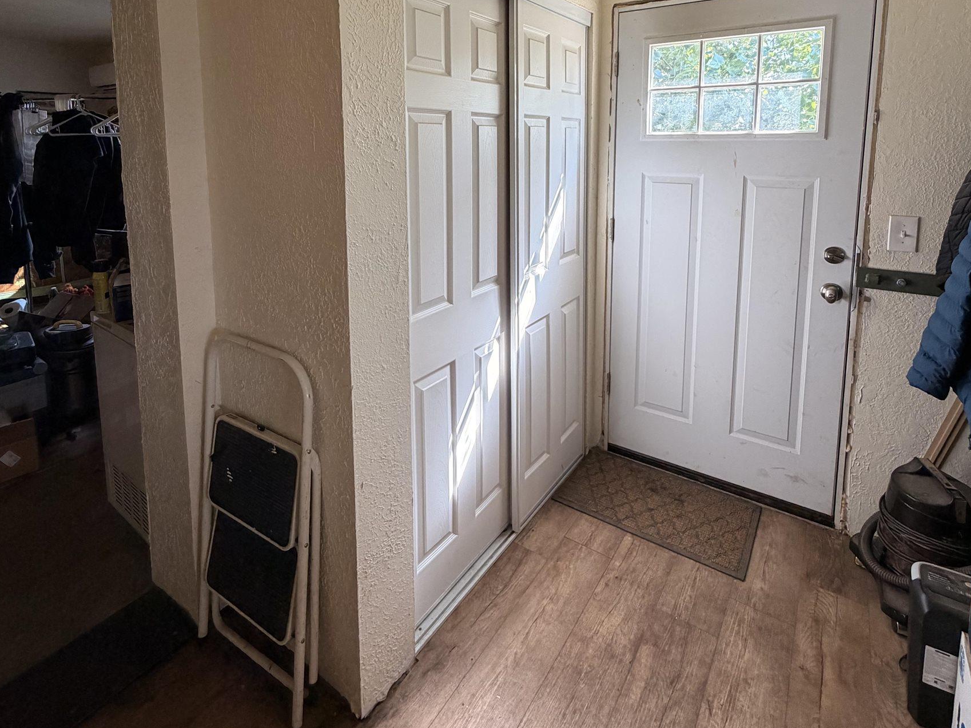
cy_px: 205
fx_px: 533
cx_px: 480
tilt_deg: -6.8
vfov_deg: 65.5
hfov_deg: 84.7
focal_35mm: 19
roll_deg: -0.3
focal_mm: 2.22
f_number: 2.2
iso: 250
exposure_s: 1/121
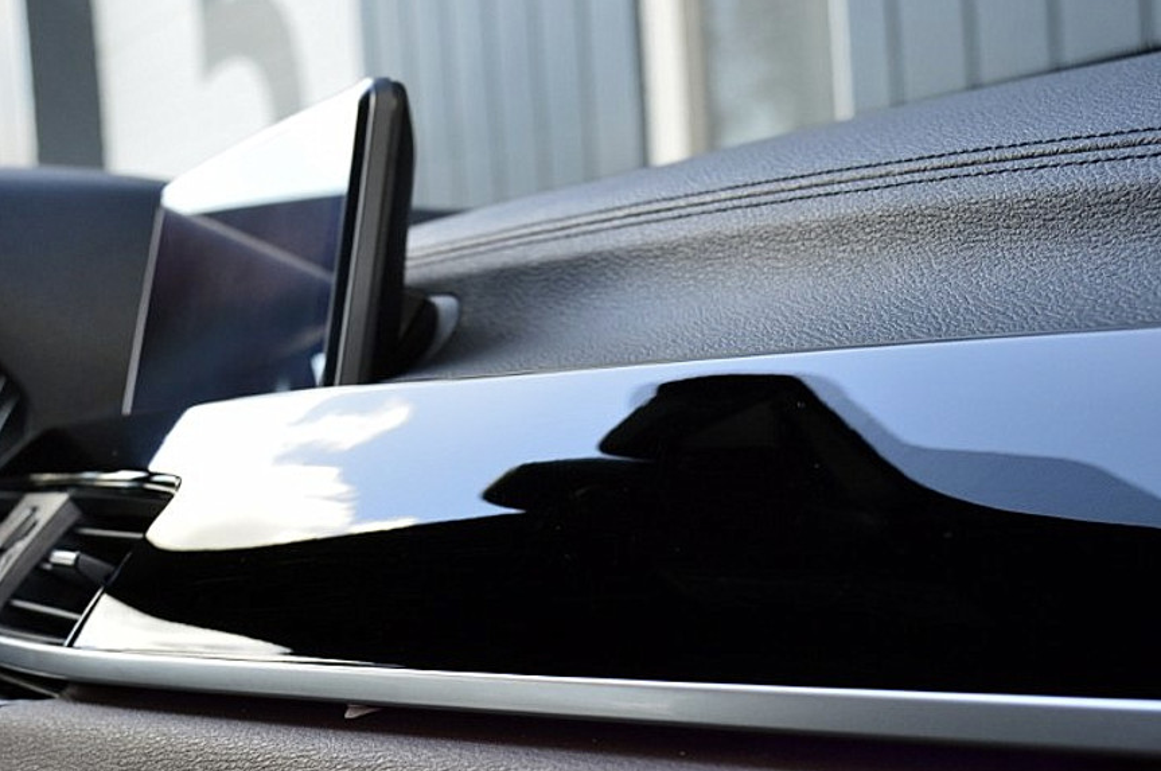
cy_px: 566
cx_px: 619
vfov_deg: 18.5
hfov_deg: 27.7
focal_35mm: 73
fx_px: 2351
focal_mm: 30
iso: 400
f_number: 8
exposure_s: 1/60
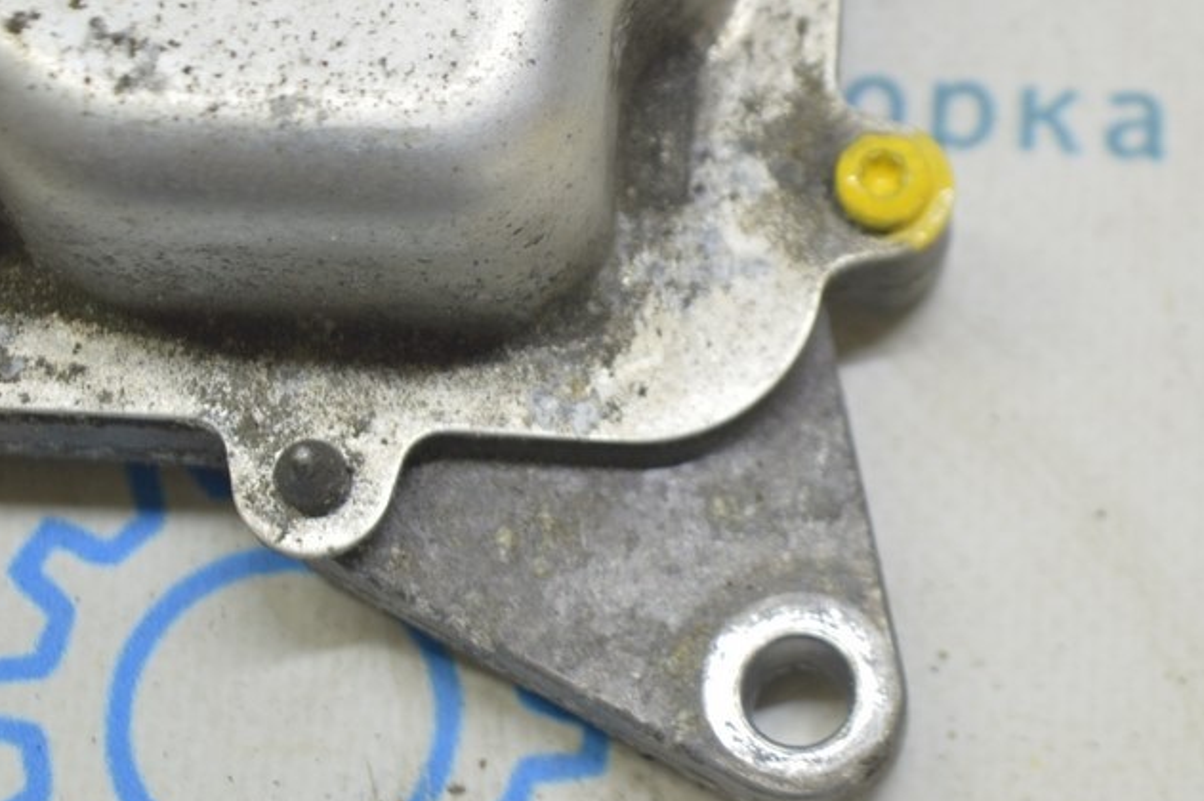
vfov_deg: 10.2
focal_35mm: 134
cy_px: 220
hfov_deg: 15.3
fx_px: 4473
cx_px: 817
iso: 400
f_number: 5.6
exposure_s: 1/20
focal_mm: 55
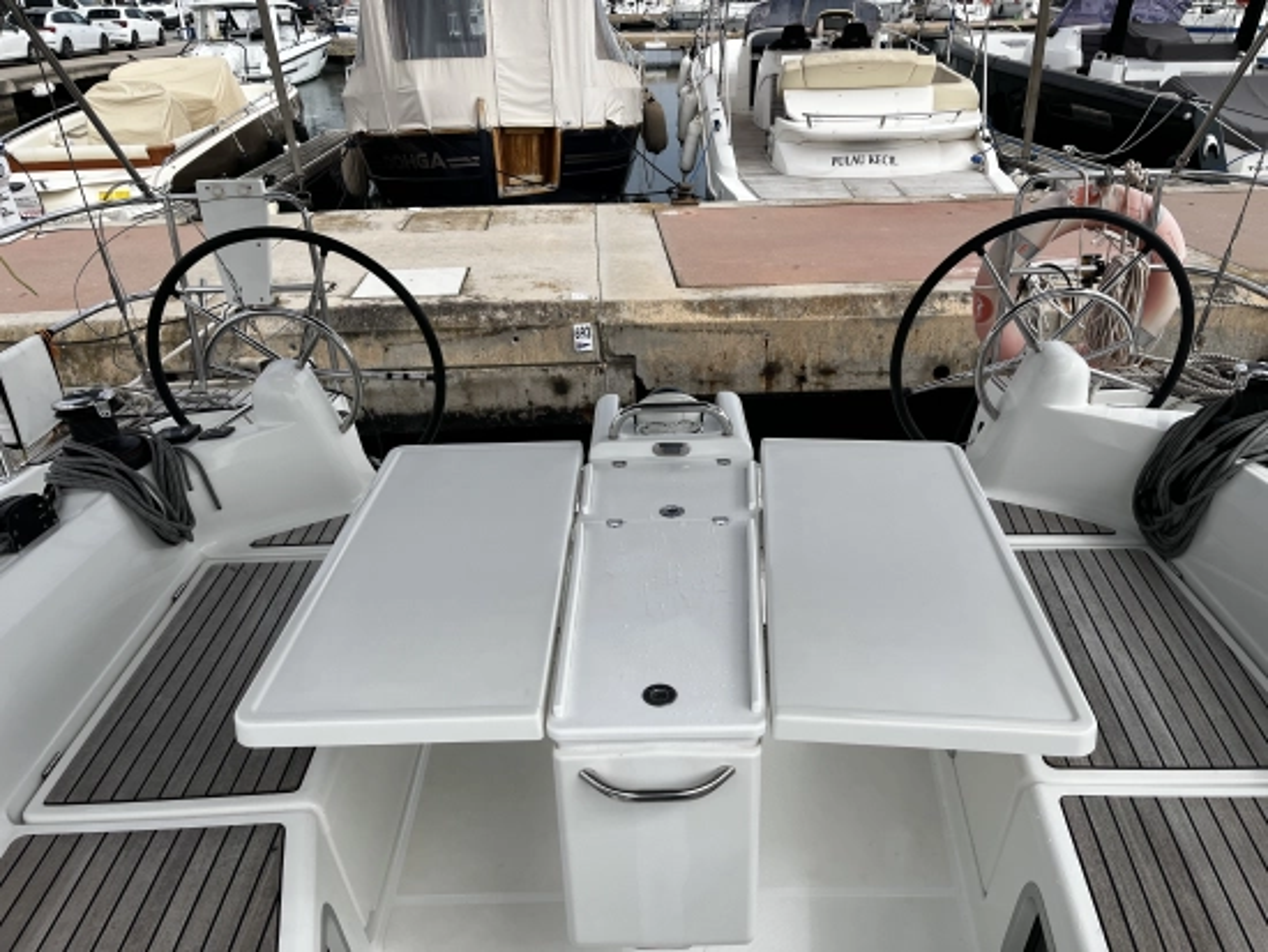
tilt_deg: -28.1
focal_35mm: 26
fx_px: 953
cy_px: 476
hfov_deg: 67.3
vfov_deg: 53.1
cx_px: 634
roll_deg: +1.7
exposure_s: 1/3413
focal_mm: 5.1
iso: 50
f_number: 1.6
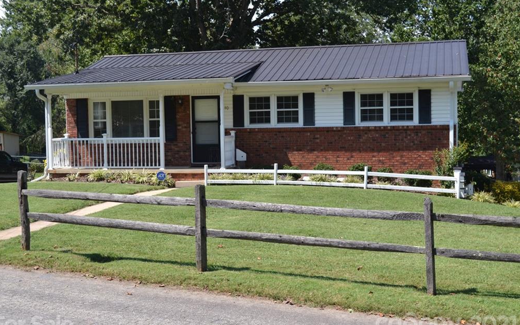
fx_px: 709
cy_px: 171
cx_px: 255
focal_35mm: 50
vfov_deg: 25.8
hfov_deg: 40.3
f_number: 7.1
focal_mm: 32
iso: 100
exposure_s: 1/200
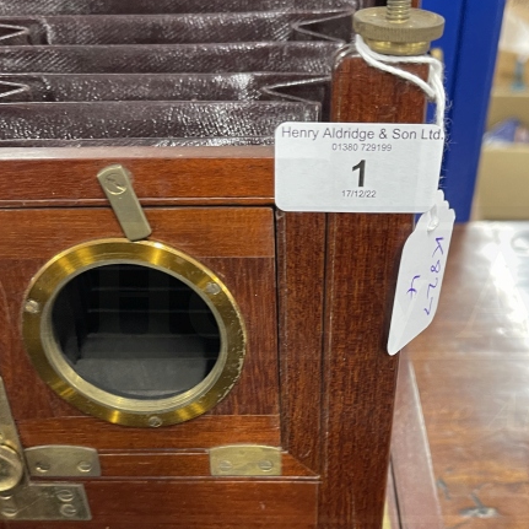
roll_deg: +1.3
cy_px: 373
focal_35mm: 43
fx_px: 743
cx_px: 295
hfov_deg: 39.1
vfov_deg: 38.5
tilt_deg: -41.9
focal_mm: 5.1
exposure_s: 1/50
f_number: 1.6
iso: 320
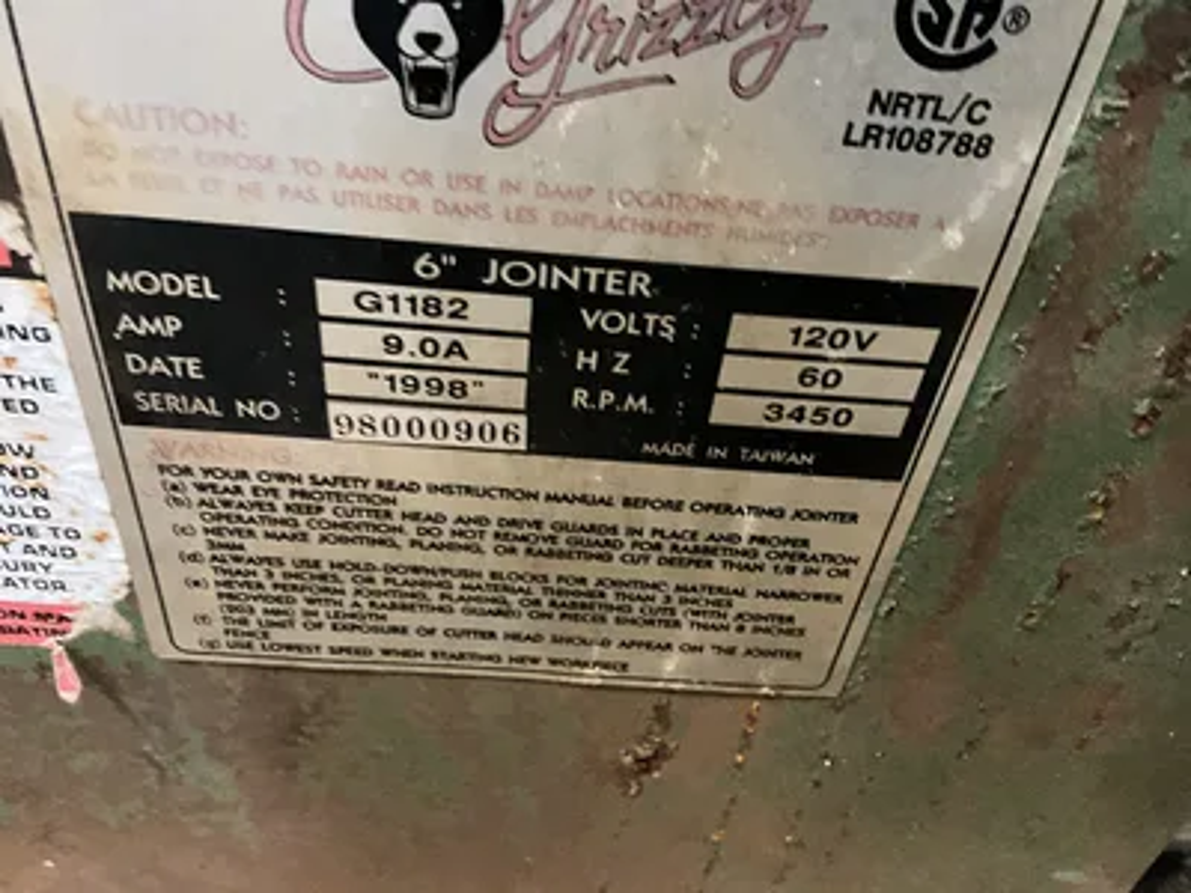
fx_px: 998
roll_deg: -3.8
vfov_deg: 48.2
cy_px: 446
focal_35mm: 29
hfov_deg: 61.7
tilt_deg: -40.7
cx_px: 596
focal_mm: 3
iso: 640
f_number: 1.8
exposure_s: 1/27
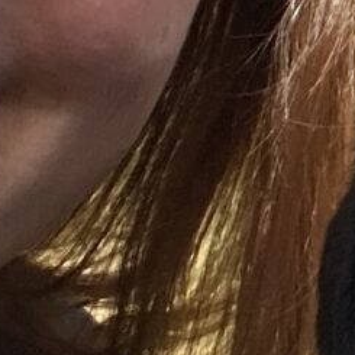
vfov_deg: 8.2
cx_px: 859
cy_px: 114
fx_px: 2460
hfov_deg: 7.7
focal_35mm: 212
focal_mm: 2.71
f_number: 2.2
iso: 25
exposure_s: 1/433
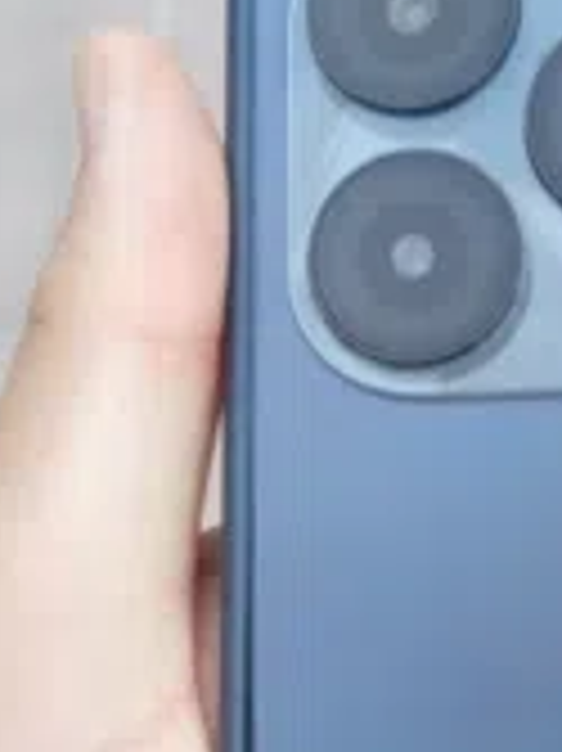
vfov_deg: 30.7
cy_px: 687
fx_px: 1300
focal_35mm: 60
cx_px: 638
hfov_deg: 22.8
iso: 158
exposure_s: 1/33.3
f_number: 1.8
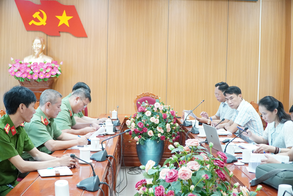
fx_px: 378
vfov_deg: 28.9
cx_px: 146
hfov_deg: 42.3
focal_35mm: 46
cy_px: 98
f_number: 4
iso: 3200
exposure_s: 1/100
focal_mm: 31
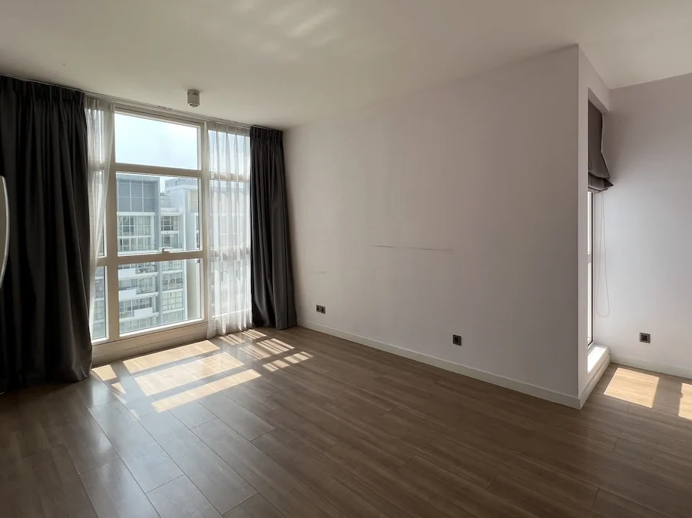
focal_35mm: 17
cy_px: 228
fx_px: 340
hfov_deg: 90.3
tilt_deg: -0.8
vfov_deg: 74.4
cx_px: 400
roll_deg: +0.2
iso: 32
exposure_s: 1/504
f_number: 1.8
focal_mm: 1.57
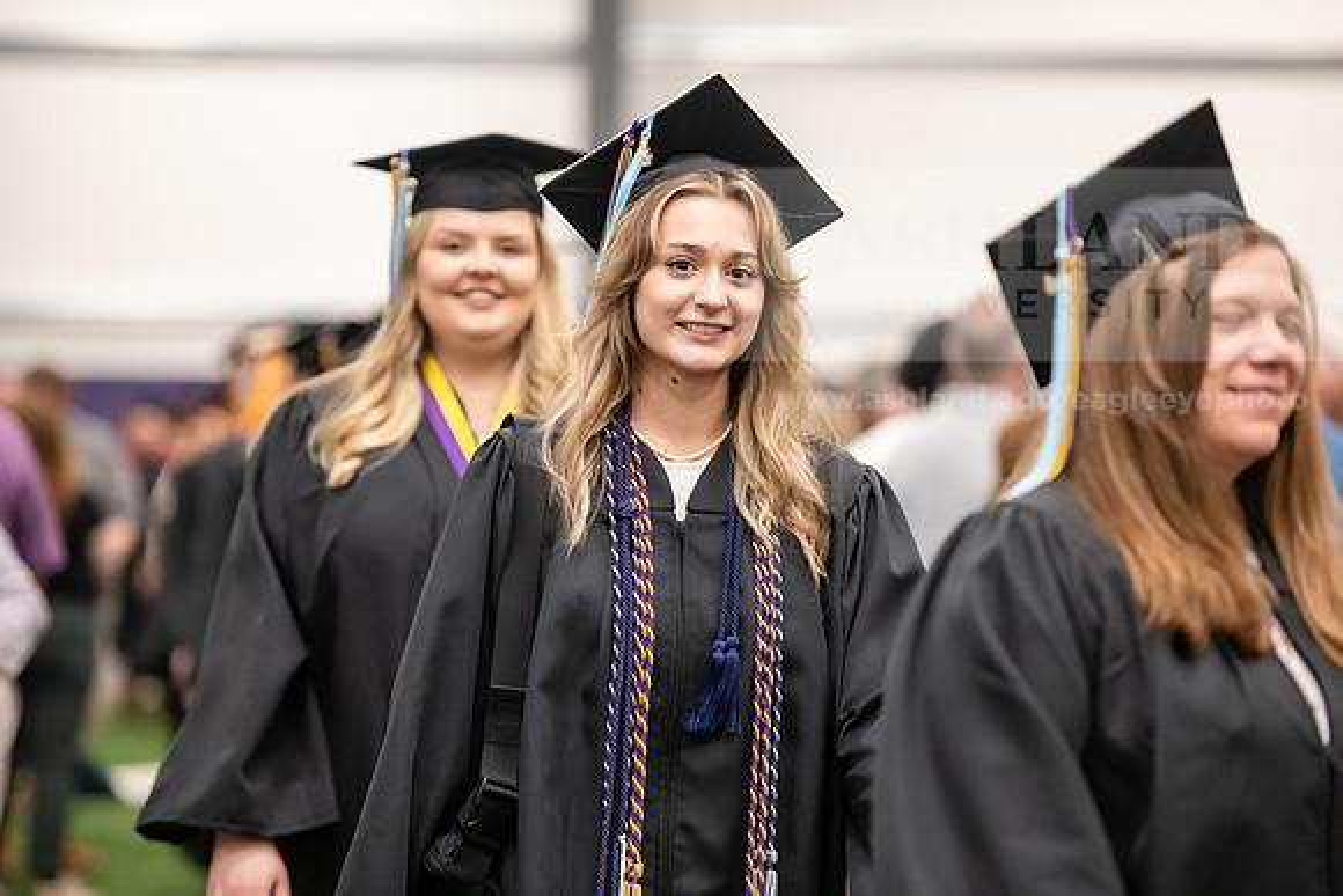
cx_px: 672
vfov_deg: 8.3
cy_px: 448
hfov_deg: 12.4
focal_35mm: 165
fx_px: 6157
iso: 3200
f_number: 3.2
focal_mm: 165
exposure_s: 1/200
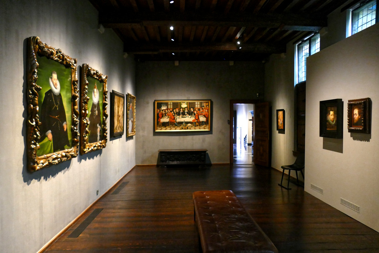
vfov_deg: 51.3
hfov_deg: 71.5
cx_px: 190
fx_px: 263
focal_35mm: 25
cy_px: 126
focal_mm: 9.1
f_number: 2.8
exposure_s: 1/25
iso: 1600
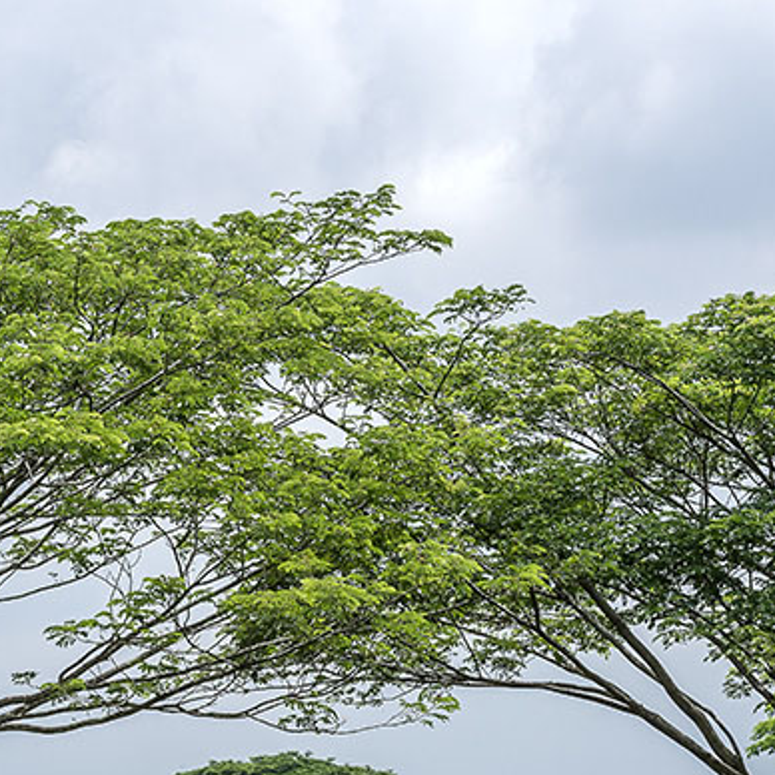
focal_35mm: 147
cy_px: 618
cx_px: 262
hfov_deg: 11.9
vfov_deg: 11.8
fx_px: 3723
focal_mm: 70
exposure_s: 1/160
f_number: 20
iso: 200
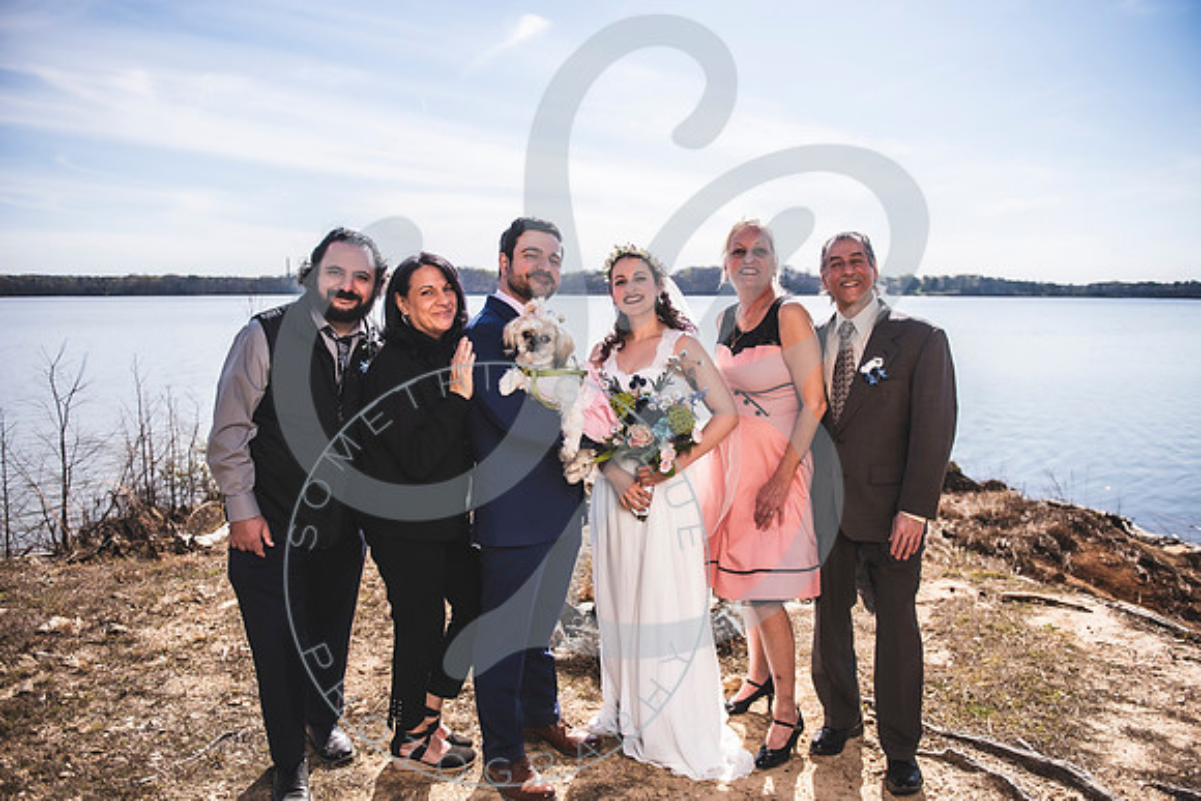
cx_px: 613
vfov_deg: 51.5
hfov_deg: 71.7
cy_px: 400
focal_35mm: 25
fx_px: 831
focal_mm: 24
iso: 100
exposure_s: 1/2500
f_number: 2.8
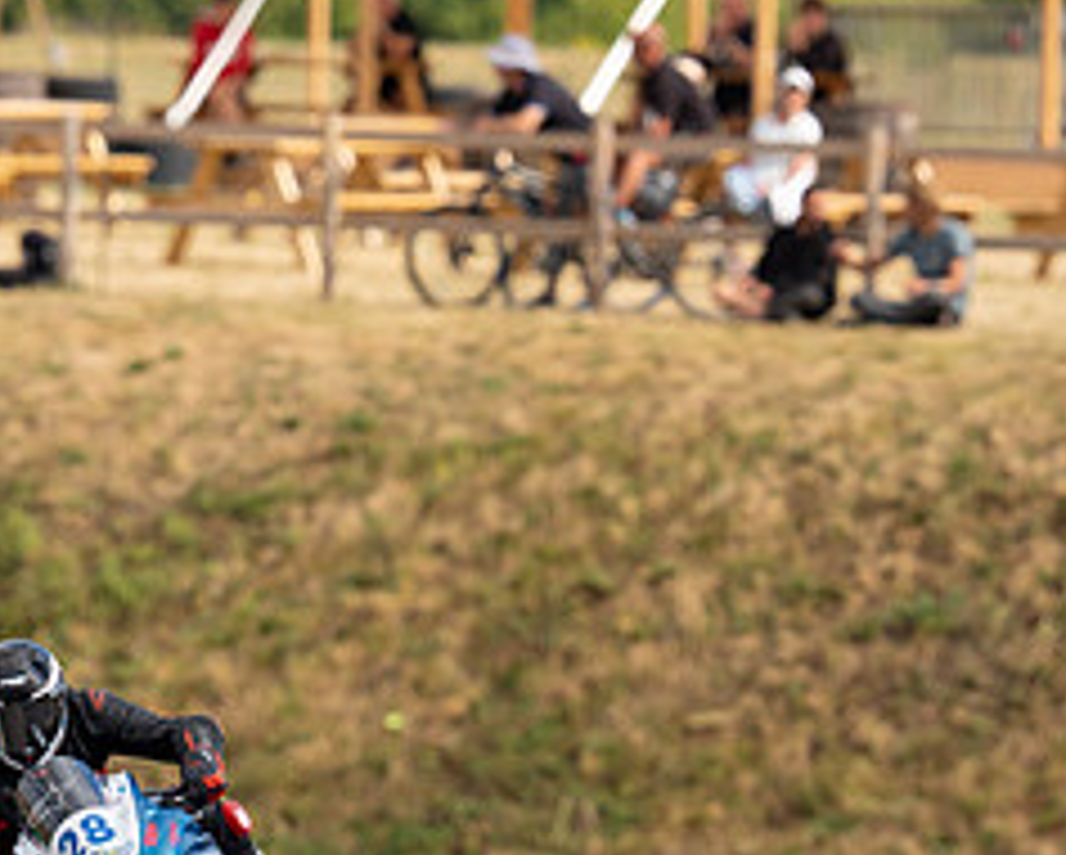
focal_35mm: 959
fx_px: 30281
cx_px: 55
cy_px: 440
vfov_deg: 1.6
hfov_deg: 2.0
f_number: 4.5
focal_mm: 400
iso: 64
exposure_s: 1/400
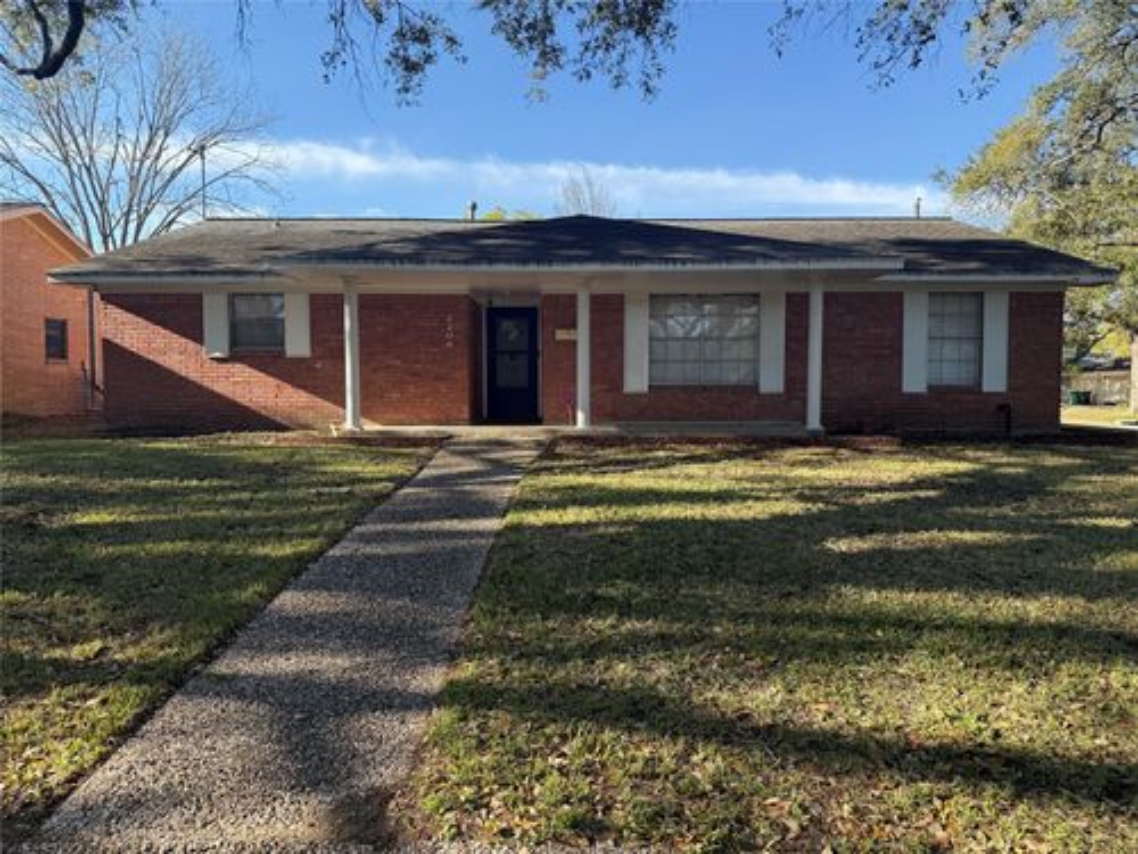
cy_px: 427
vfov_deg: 56.8
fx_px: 789
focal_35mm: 24
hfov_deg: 71.6
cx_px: 569
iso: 80
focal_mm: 6.76
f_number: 1.78
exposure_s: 1/1585
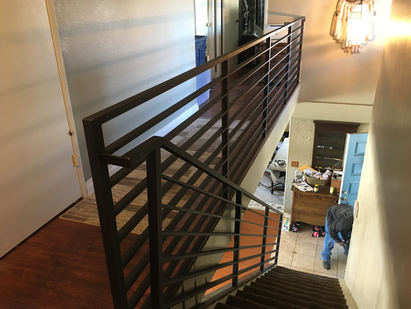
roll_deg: +1.4
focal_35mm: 30
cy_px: 157
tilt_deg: -23.8
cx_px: 209
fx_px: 356
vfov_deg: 46.8
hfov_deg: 60.0
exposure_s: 1/20
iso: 200
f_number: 2.2
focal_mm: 4.15
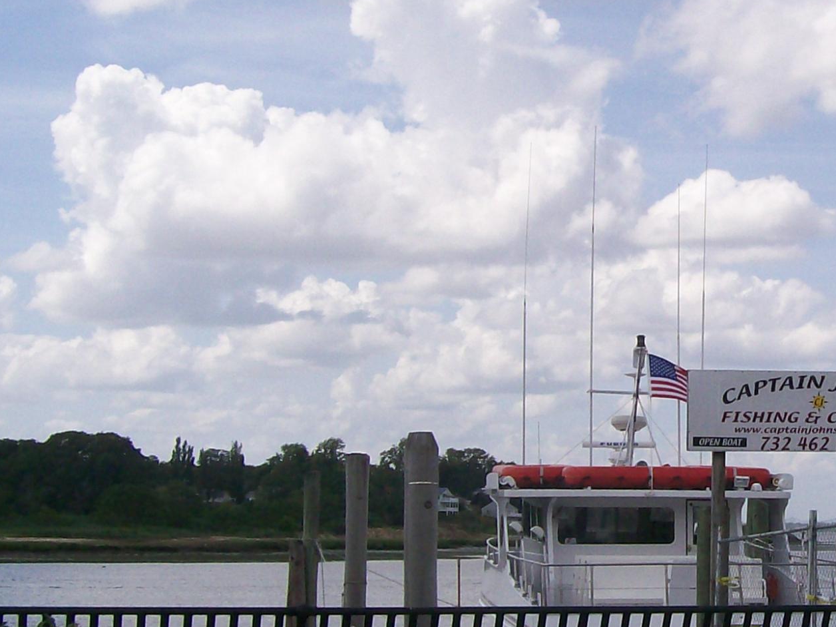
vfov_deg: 17.2
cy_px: 317
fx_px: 2077
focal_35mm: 86
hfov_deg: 22.4
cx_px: 698
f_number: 4.8
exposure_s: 1/908
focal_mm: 6
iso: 80
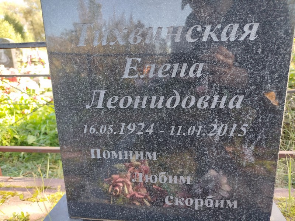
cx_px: 148
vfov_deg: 56.8
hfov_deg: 71.6
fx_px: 205
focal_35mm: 24
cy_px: 110
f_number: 1.7
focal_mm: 5.31
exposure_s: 1/100
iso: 64
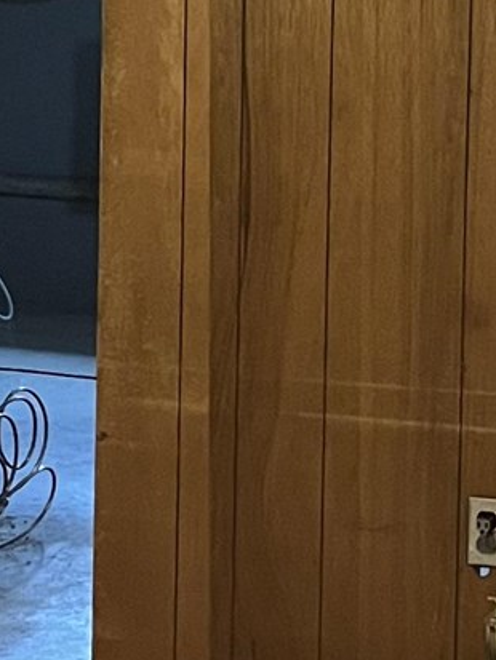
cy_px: 176
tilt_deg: -4.7
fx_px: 2769
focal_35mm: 145
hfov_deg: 10.2
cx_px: 304
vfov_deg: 13.6
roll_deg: -0.7
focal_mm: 5.1
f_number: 1.6
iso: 640
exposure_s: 1/30
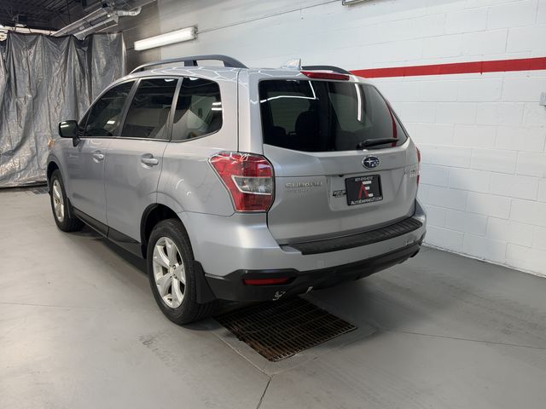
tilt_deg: -11.9
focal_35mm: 27
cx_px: 273
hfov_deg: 65.3
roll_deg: -0.9
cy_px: 204
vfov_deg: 51.4
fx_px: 426
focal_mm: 6.93
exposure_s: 1/149
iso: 50
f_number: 1.8
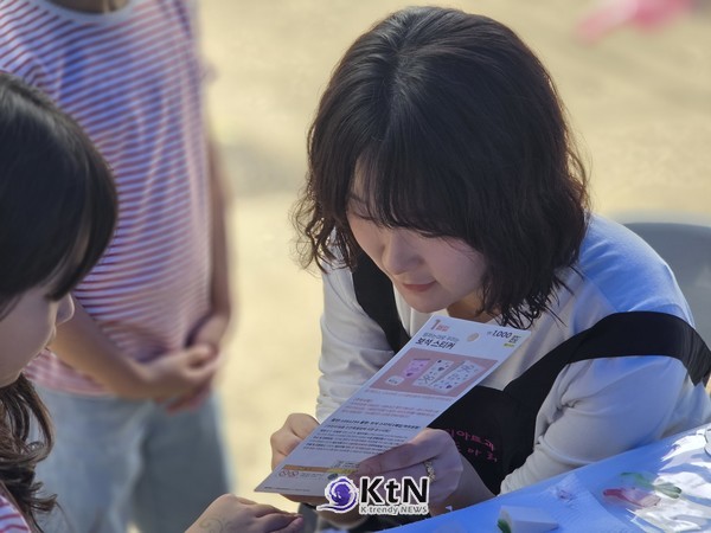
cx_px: 356
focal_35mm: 69
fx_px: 1417
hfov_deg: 28.2
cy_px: 266
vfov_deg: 21.3
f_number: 2.4
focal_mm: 7
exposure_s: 1/176
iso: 25
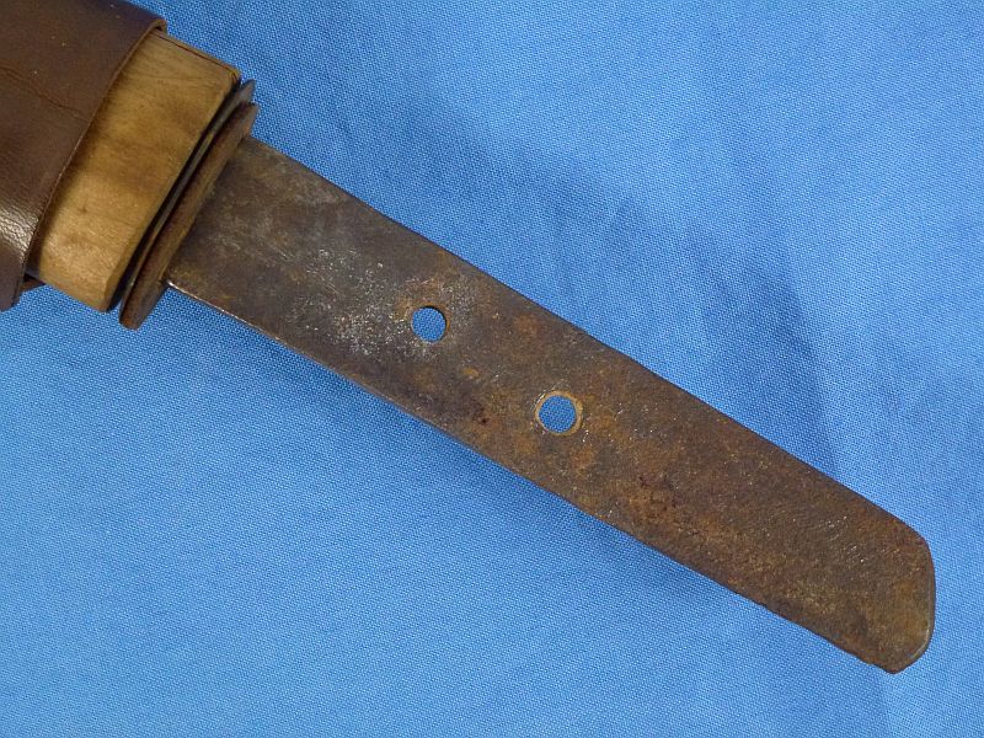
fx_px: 1734
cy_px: 369
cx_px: 492
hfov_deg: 31.7
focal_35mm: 61
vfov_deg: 24.0
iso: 400
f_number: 4.5
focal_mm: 10.9
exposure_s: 1/60
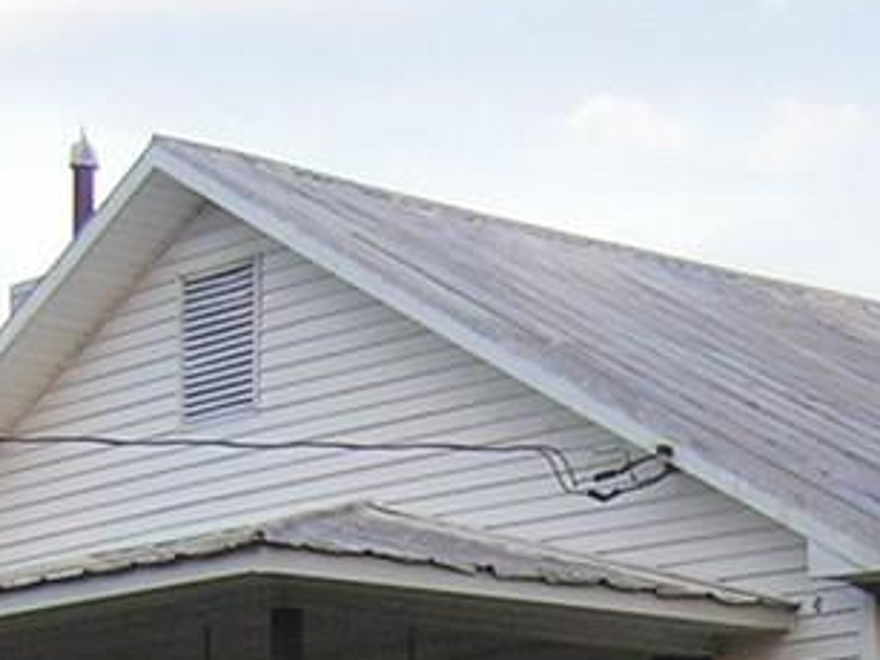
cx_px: 932
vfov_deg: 11.9
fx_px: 3049
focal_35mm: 120
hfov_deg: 16.0
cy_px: 930
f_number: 2.6
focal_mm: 4.7
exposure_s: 1/140
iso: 50
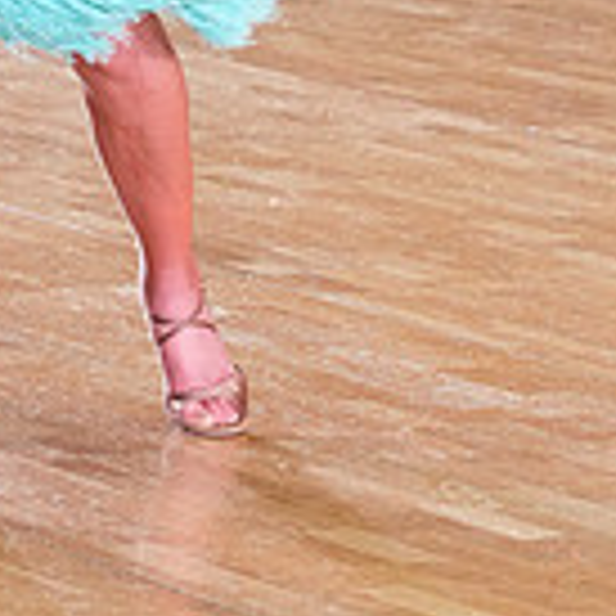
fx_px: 6906
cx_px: -97
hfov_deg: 5.1
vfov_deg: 5.1
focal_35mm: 343
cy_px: -405
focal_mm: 95
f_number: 4.5
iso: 2500
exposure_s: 1/200
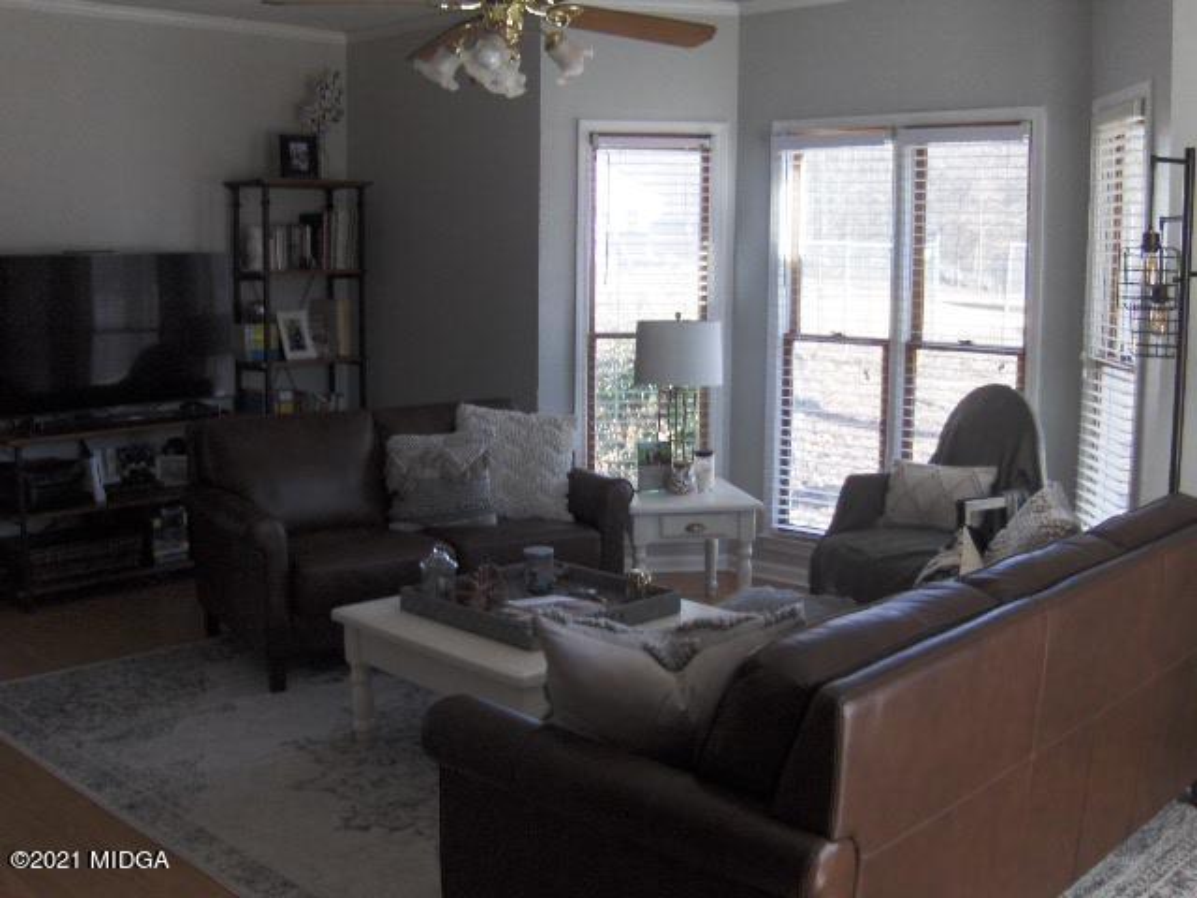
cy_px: 449
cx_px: 598
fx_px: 1210
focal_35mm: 35
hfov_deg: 52.6
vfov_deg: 40.7
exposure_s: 1/115
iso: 200
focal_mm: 7.5
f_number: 2.8
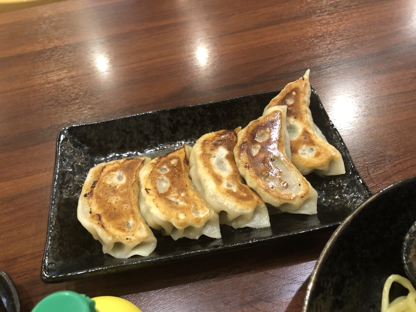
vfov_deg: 49.7
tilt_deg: -53.4
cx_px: 208
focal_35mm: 28
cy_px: 156
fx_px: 336
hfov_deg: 63.4
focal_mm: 3.99
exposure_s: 1/13
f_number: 1.8
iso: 100
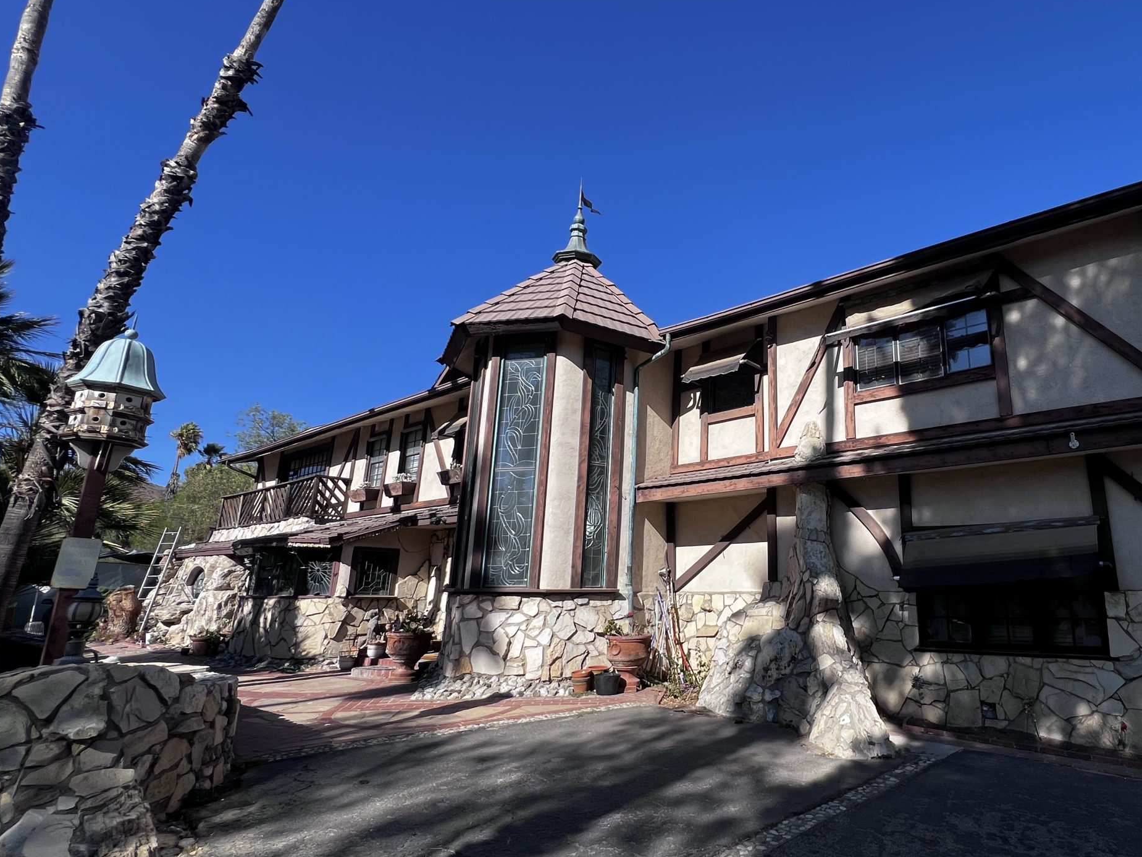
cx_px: 757
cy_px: 447
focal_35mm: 18
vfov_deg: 71.6
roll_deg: +1.5
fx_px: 594
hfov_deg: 84.8
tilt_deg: +11.4
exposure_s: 1/1357
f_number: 1.8
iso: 32
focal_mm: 1.57
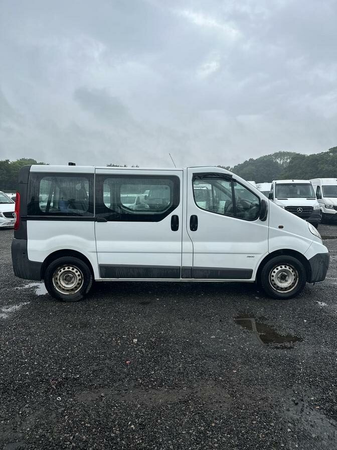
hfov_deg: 56.8
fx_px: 312
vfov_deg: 71.6
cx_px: 168
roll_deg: +0.2
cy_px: 225
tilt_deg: -4.7
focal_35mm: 24
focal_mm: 6.86
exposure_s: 1/1473
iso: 80
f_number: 1.78
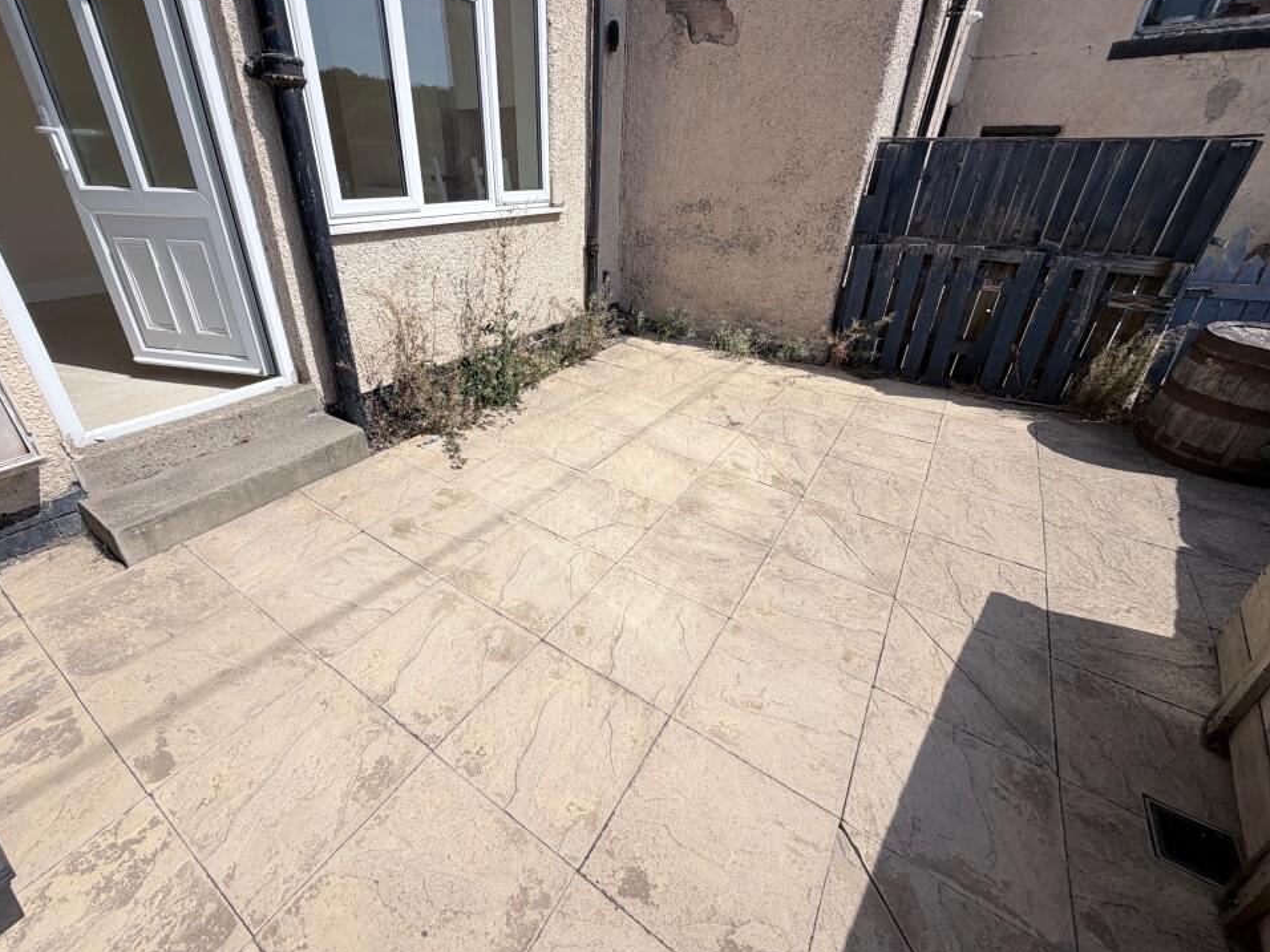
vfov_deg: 81.7
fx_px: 550
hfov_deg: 98.0
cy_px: 447
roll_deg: +1.3
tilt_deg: -28.2
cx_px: 591
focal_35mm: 15
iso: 20
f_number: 2.2
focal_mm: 2.22
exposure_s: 1/1656
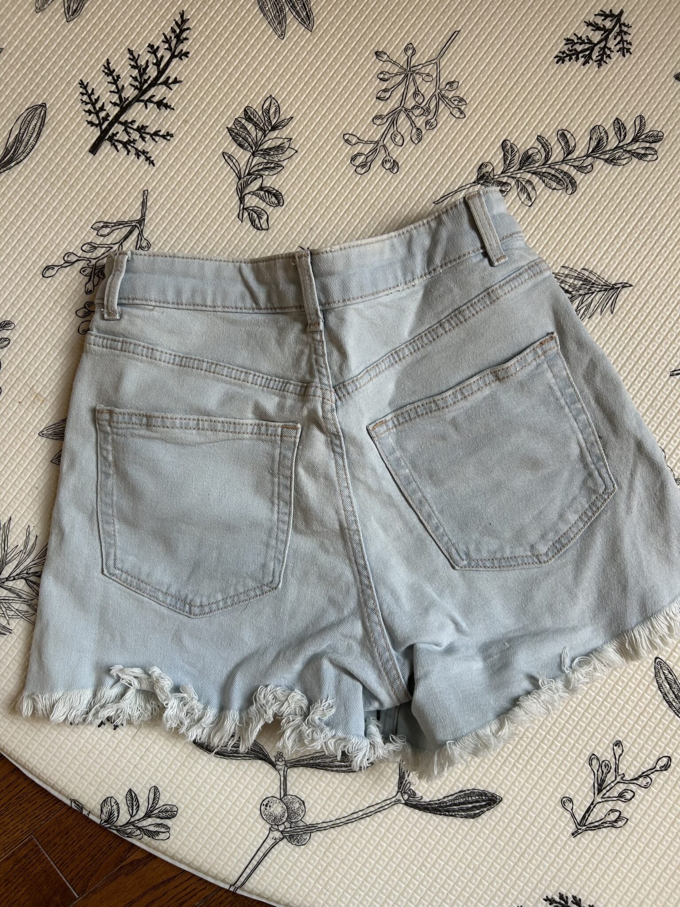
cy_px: 454
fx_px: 681
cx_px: 340
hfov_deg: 53.1
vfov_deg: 67.3
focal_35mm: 26
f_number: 1.5
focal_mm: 5.7
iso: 32
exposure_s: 1/136
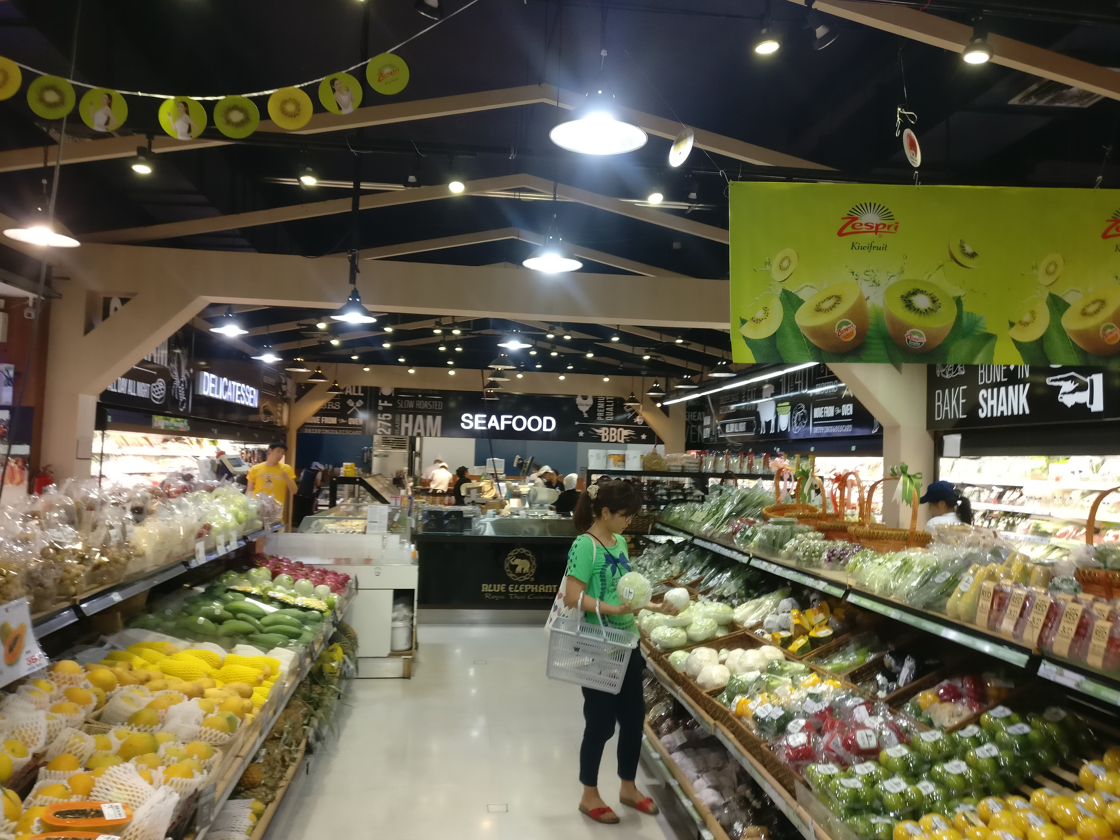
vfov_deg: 49.7
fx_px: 906
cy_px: 420
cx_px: 560
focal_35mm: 28
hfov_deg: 63.4
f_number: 2
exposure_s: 1/25
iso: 200
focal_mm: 4.26
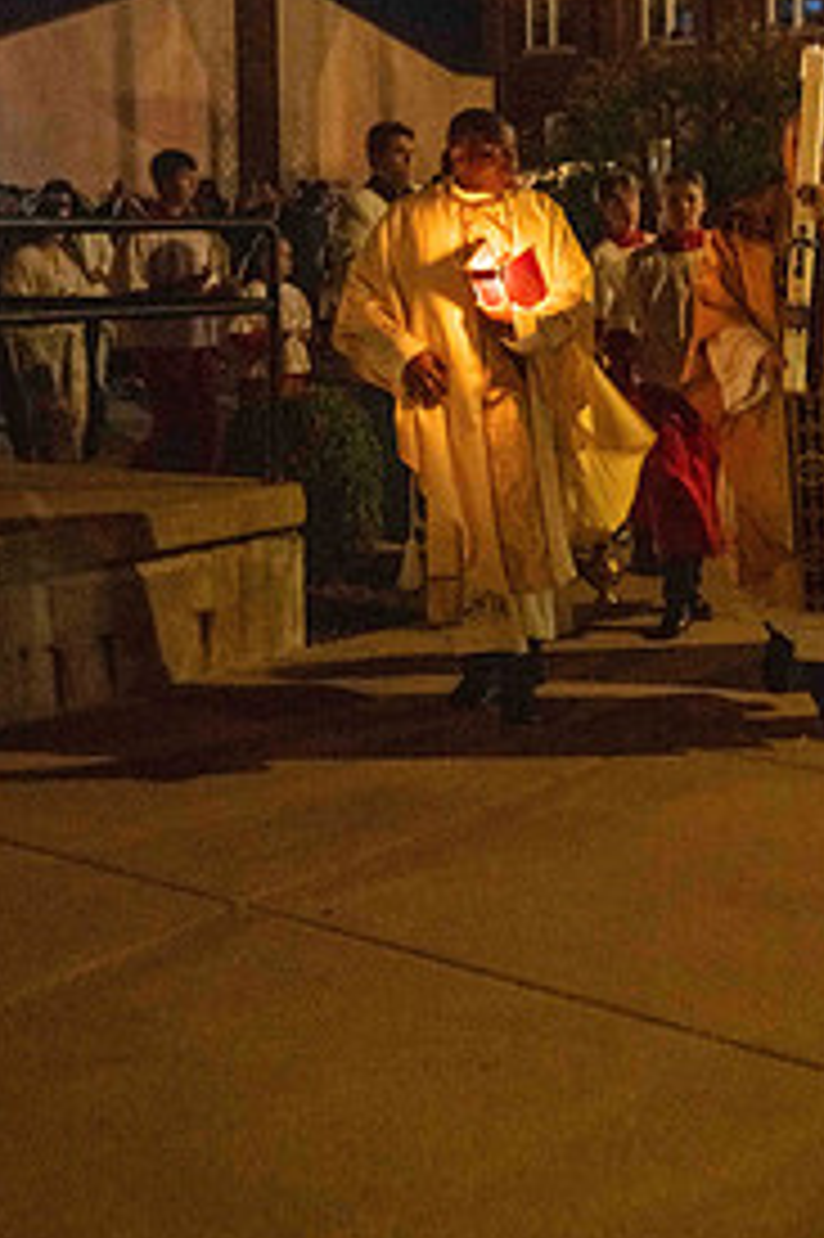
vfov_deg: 33.4
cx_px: 549
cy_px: 342
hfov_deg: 22.9
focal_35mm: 59
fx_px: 2028
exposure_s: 1/40
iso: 8000
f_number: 6.3
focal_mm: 36
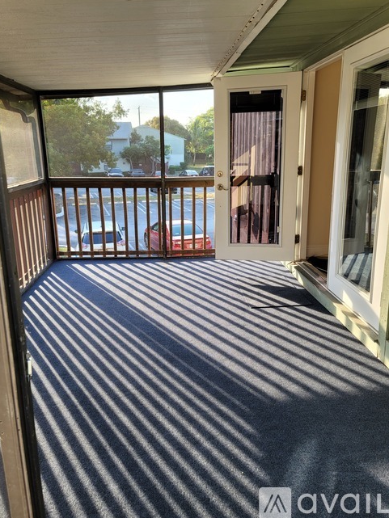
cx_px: 188
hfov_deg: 53.1
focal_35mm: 26
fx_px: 389
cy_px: 250
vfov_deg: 67.3
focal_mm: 7
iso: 40
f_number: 1.8
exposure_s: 1/120
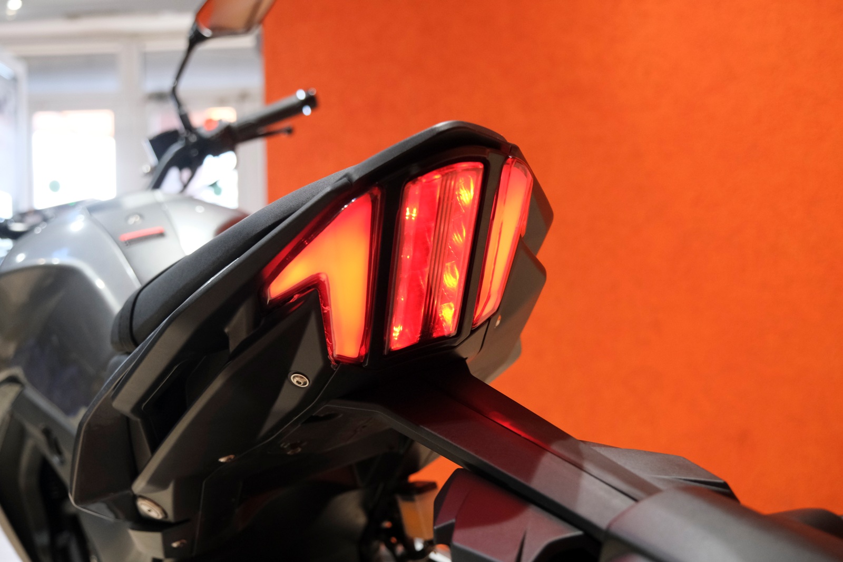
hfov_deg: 44.5
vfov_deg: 30.5
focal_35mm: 44
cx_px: 422
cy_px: 281
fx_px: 1030
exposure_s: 1/80
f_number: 4
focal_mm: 29.2
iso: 2000
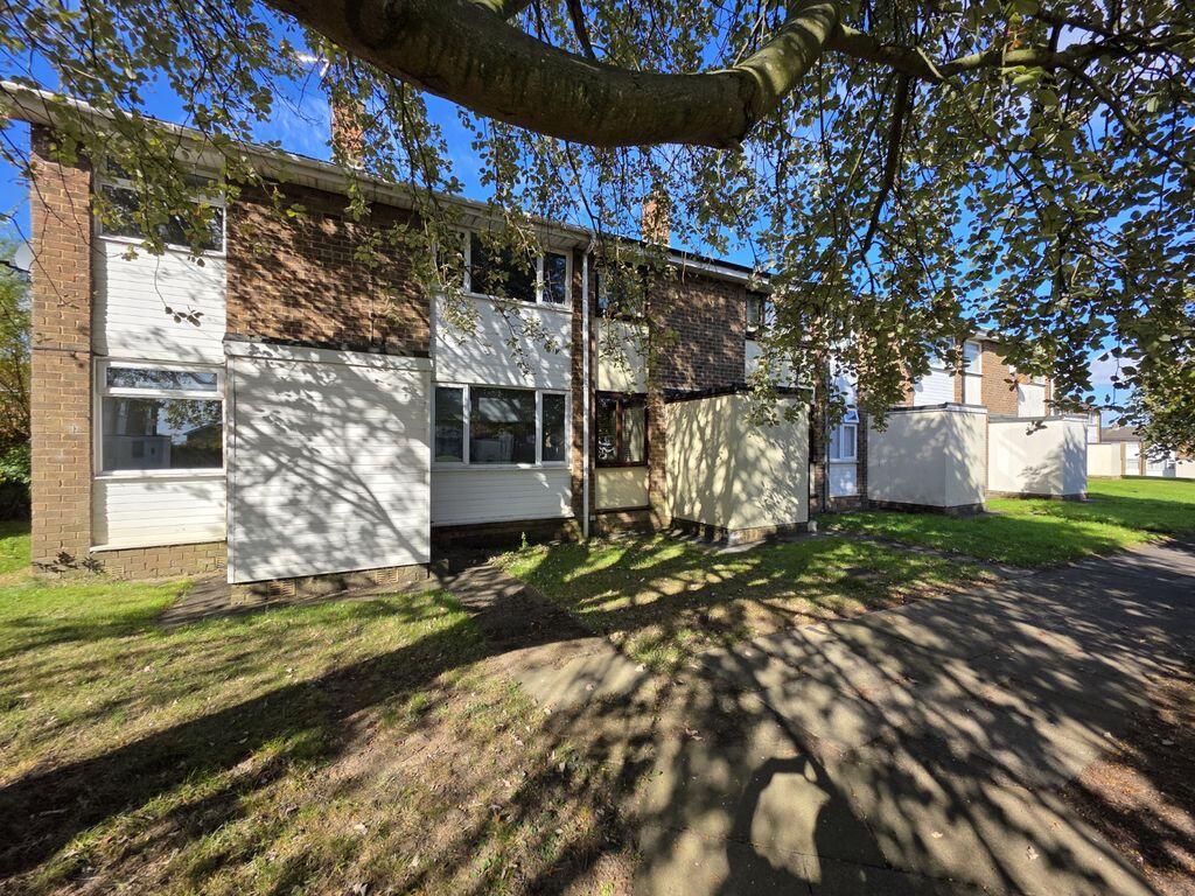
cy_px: 448
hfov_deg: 106.2
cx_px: 598
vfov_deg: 89.9
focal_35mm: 13
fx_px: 449
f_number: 1.9
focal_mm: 2.2
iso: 40
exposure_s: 1/1336
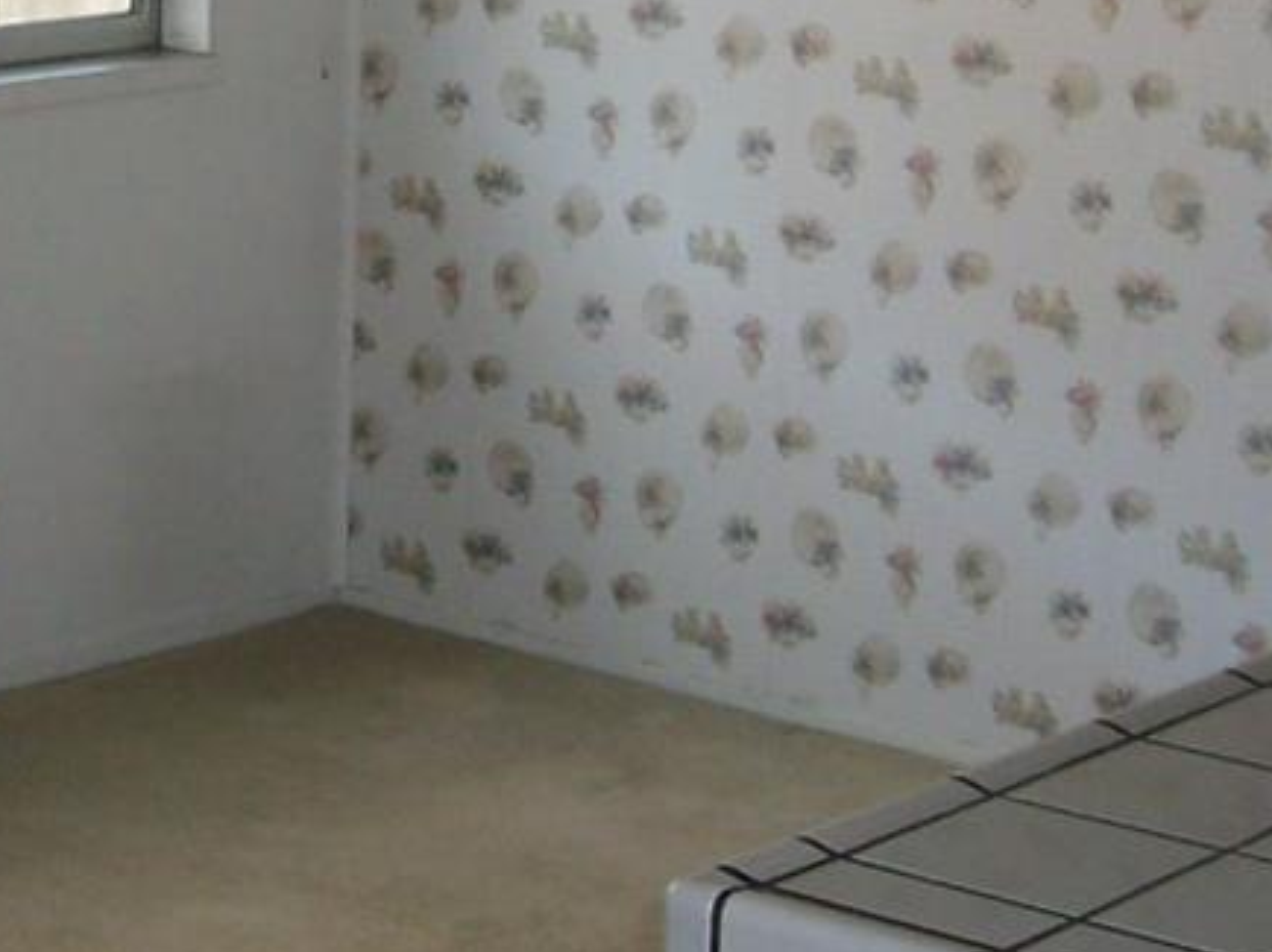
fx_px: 4444
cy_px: 85
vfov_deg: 12.1
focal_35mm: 121
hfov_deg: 16.2
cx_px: 331
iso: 91
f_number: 2.8
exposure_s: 1/40
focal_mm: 5.8
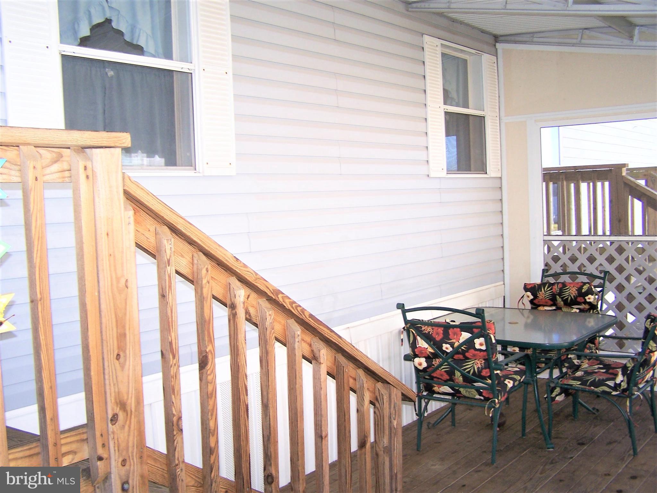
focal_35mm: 38
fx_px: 721
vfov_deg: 37.7
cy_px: 246
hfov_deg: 49.0
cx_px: 328
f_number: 2.8
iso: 80
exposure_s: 1/90
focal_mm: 6.3
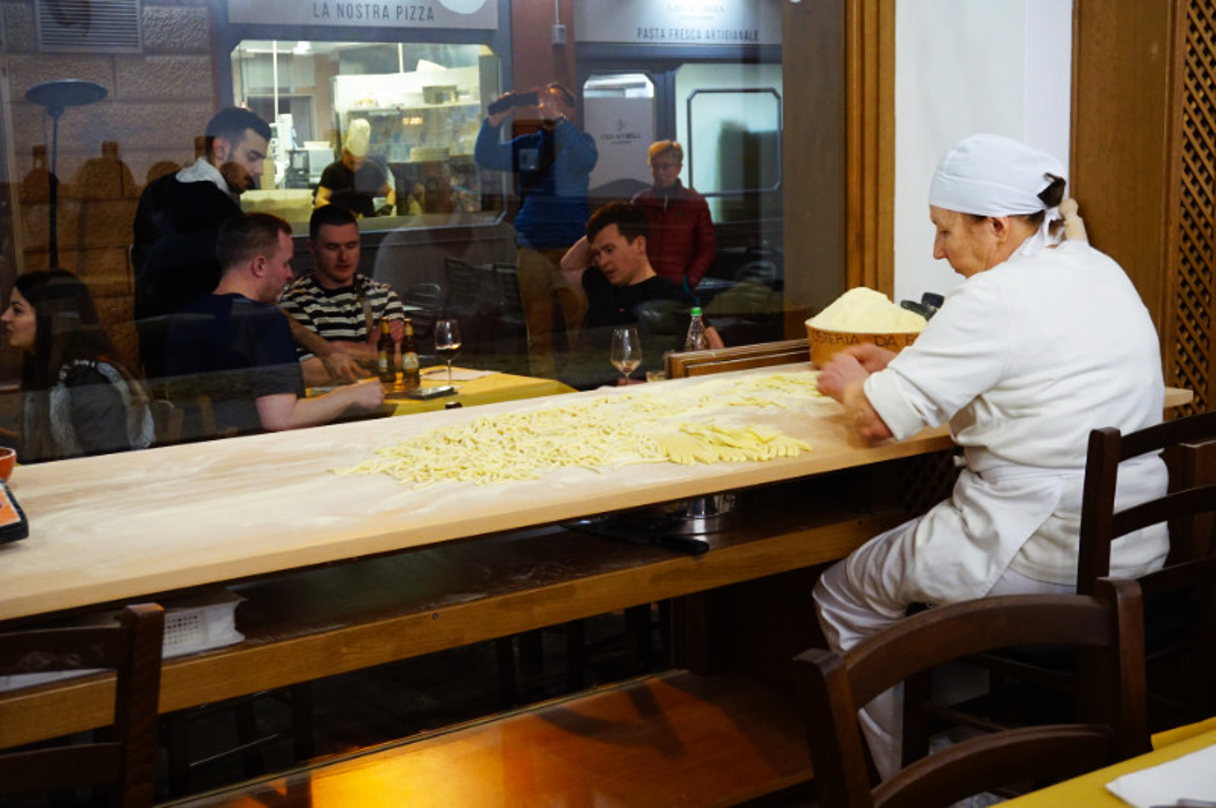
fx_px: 1569
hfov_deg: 42.4
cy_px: 404
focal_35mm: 46
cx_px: 608
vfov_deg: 28.9
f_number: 5
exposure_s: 1/60
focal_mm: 31
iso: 1600
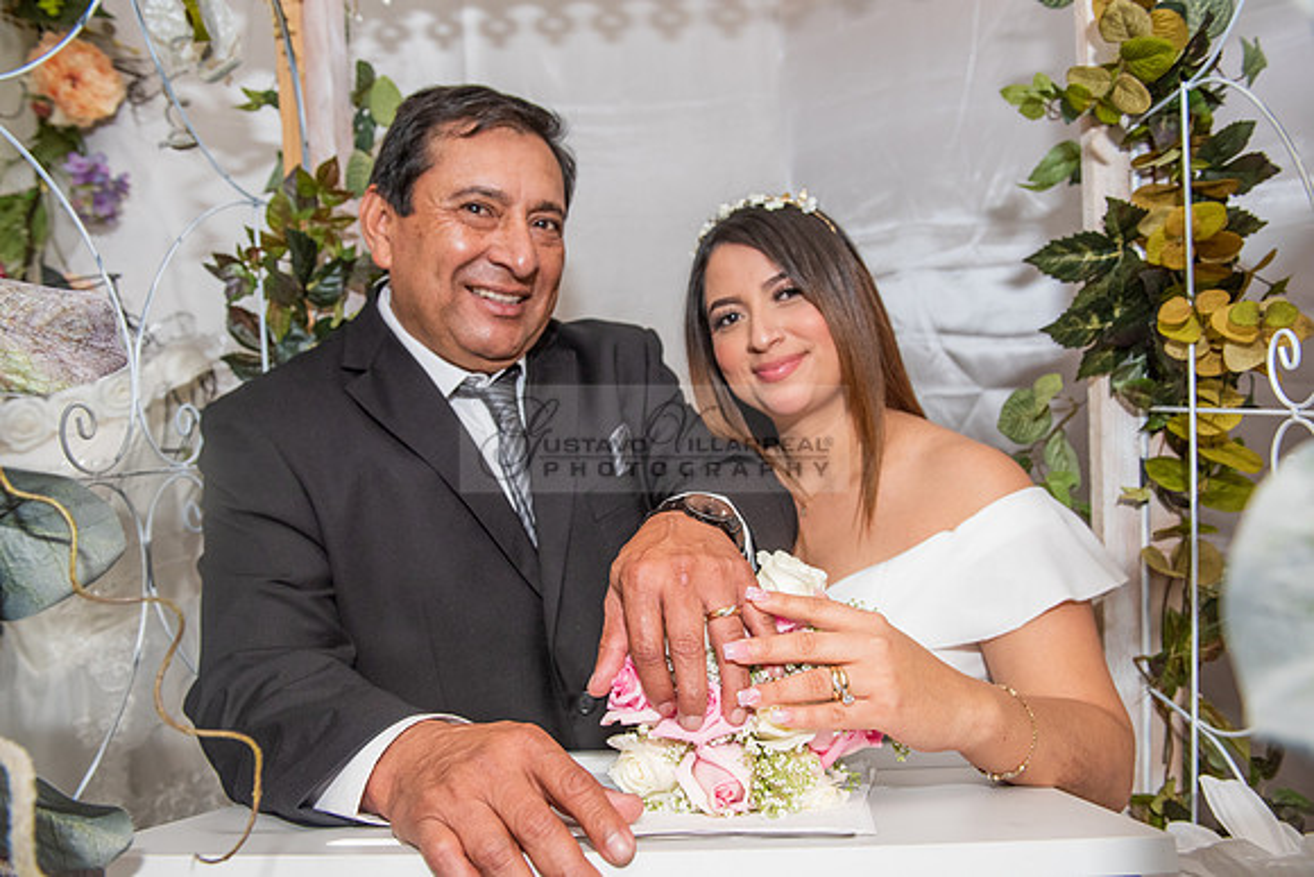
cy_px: 438
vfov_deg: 48.0
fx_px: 986
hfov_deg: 67.4
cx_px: 657
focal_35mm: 27
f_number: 4.5
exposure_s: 1/125
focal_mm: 27
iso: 1600
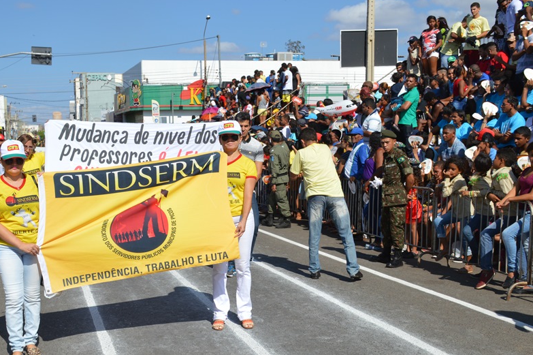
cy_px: 229
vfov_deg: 26.3
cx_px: 221
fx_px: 755
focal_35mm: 51
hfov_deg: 38.8
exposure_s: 1/320
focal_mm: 26
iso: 100
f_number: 9
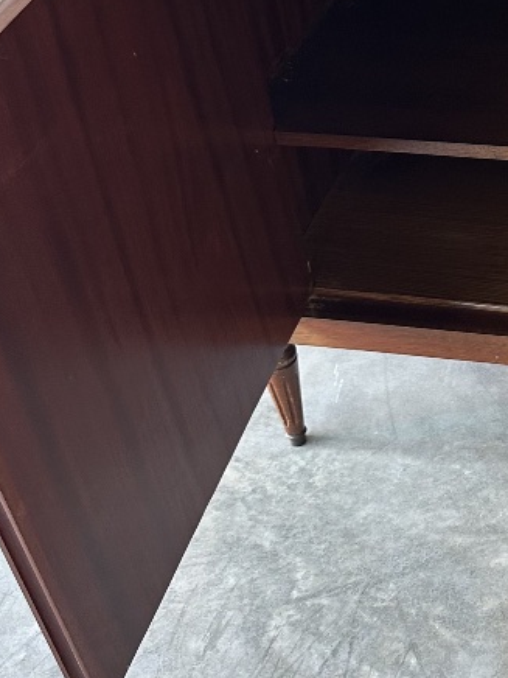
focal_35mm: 66
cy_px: 197
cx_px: 663
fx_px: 1291
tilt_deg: -35.5
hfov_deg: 20.3
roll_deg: +0.7
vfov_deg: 29.1
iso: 160
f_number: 1.78
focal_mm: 6.86
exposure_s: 1/100
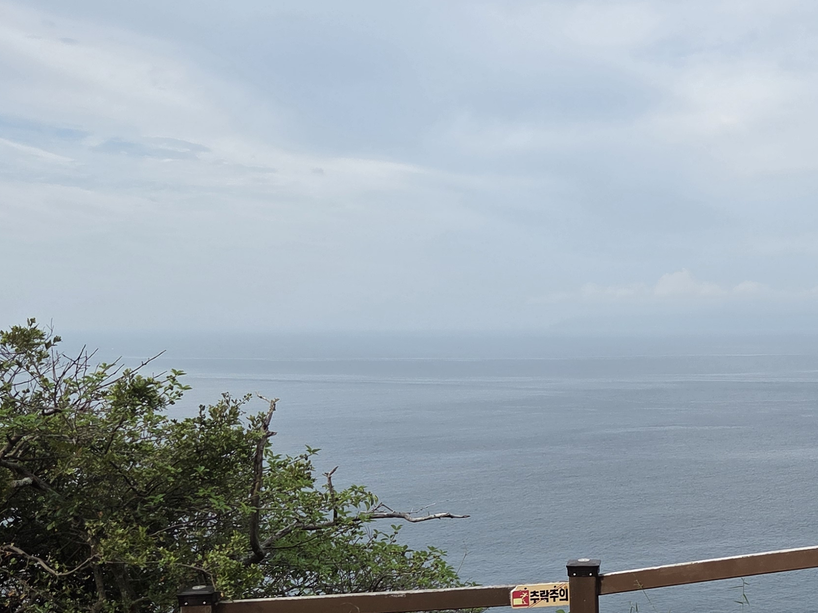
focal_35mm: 55
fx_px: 1300
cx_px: 737
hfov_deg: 33.1
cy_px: 473
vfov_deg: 26.2
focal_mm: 5.4
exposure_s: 1/4460
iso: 80
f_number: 1.8
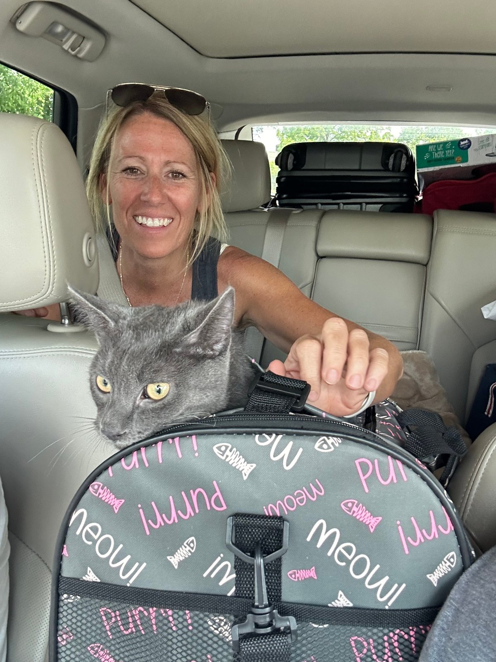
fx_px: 573
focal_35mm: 30
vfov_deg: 60.0
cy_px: 331
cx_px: 248
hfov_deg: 46.8
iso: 100
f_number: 1.9
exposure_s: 1/60
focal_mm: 2.69
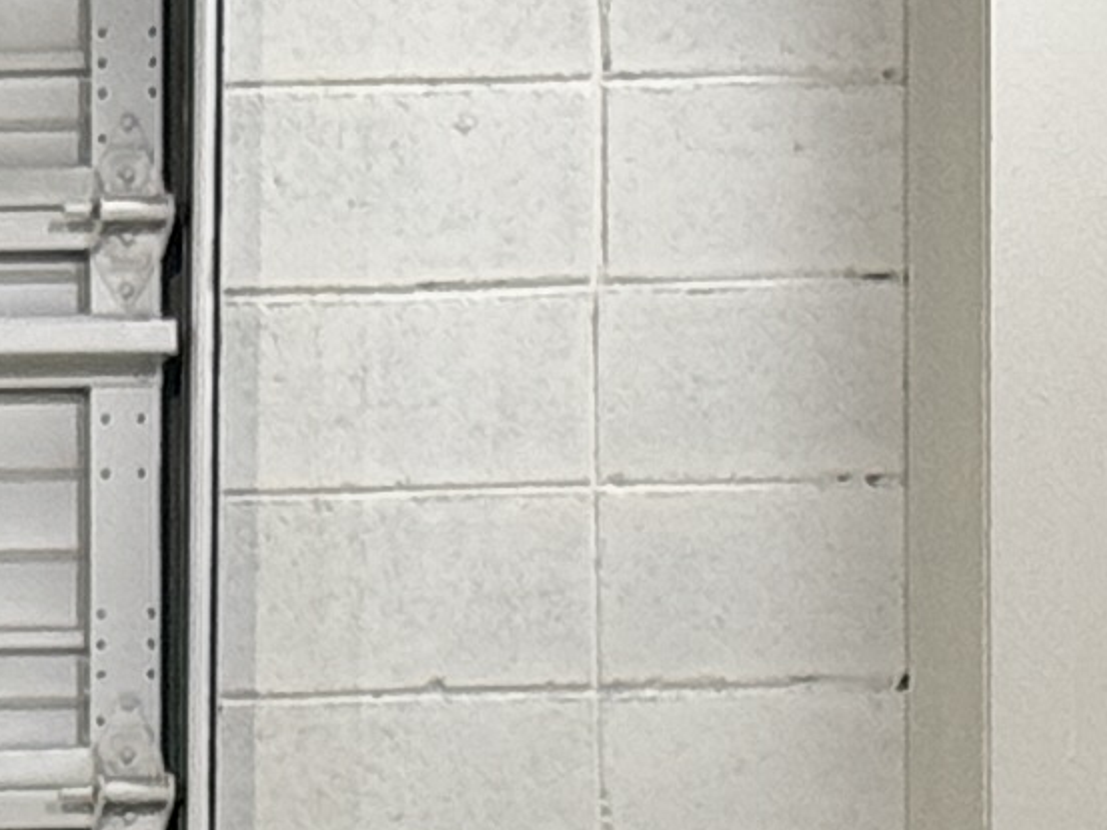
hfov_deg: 5.4
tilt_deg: -0.1
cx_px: -1934
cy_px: 2308
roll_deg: +0.6
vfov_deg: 4.1
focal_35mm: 350
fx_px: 11195
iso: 64
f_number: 1.78
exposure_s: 1/60
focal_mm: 6.76
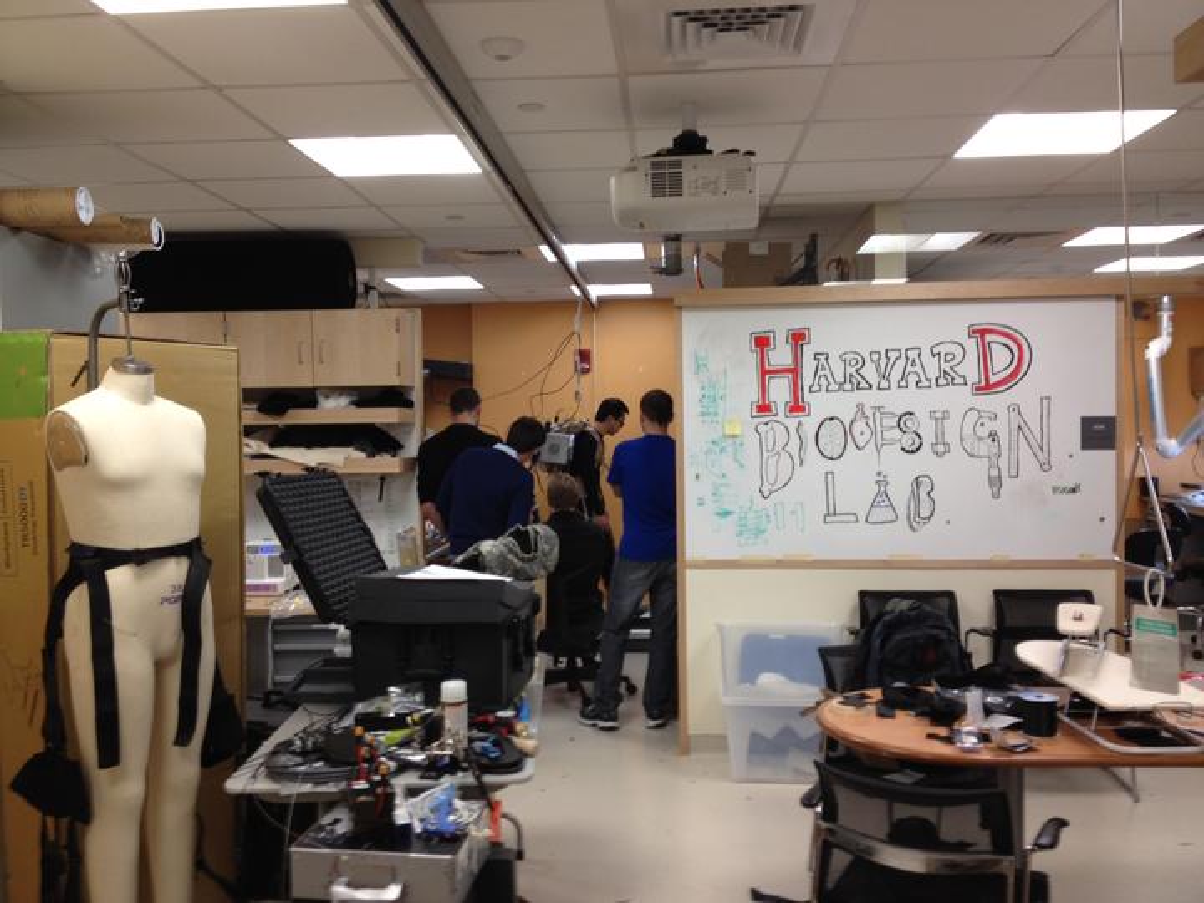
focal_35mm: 35
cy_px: 452
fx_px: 1217
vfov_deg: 40.7
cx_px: 602
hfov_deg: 52.6
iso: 80
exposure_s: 1/20
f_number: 2.4
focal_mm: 4.28
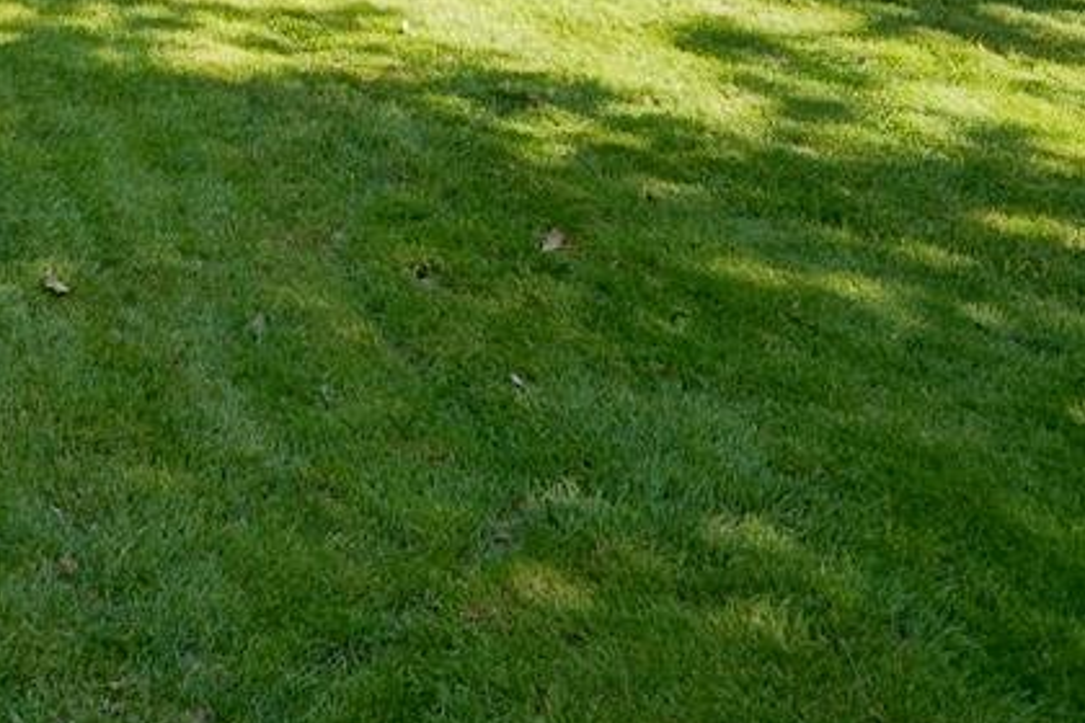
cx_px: -222
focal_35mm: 60
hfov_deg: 28.9
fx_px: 1808
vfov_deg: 18.6
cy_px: -504
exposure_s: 1/100
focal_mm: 14
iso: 100
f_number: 5
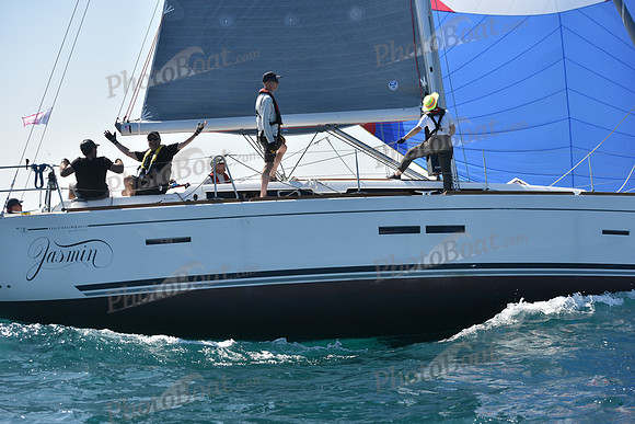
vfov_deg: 19.5
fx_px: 1235
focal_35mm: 70
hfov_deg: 28.8
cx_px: 318
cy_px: 212
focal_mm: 70
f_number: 5.6
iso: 250
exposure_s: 1/1600
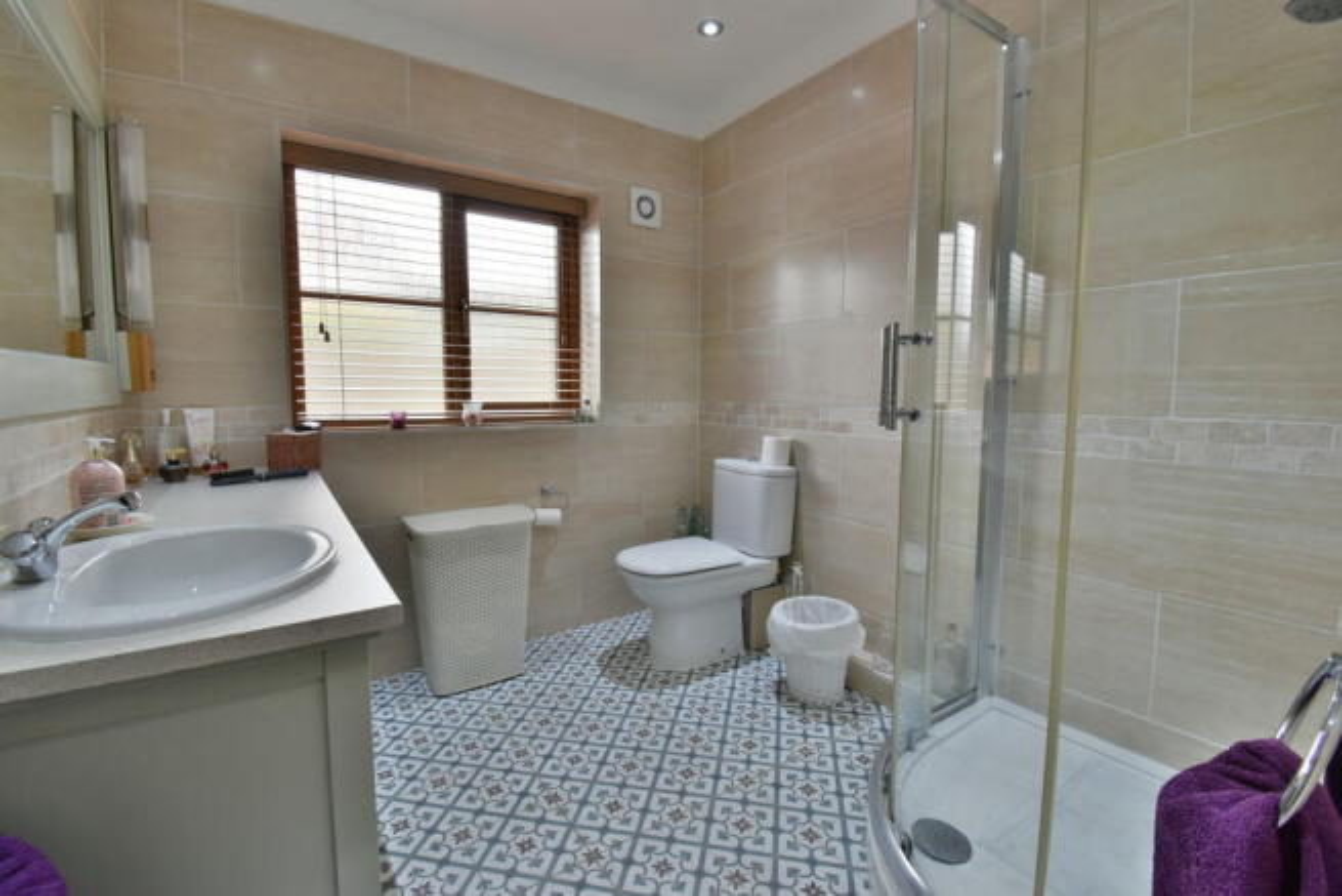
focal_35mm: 15
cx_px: 671
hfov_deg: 100.4
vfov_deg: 77.4
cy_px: 448
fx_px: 559
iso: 400
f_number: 8
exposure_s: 1/10
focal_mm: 10
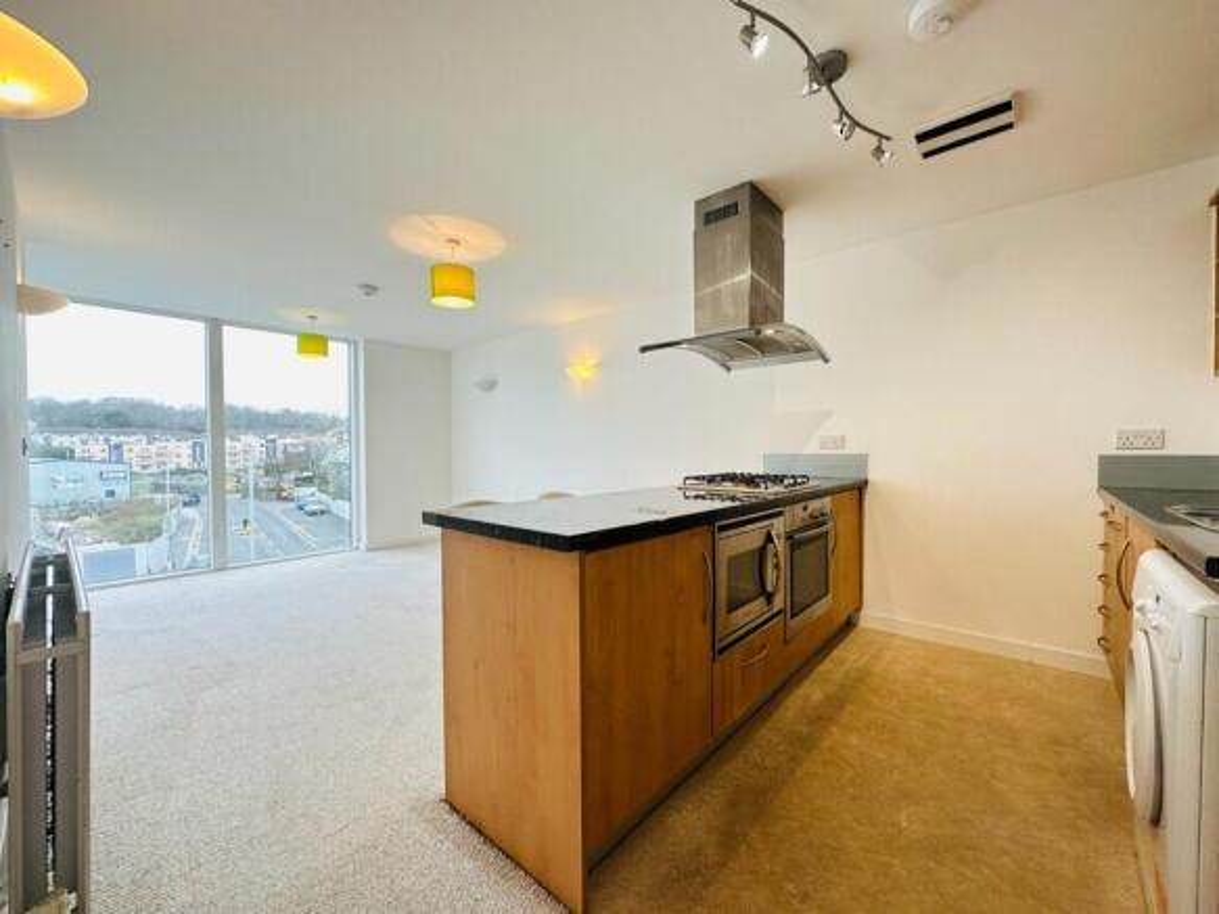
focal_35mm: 14
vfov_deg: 85.7
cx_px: 610
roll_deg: -0.1
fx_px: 493
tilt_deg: -1.6
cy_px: 457
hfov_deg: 102.1
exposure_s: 1/100
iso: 125
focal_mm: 2.22
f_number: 2.2
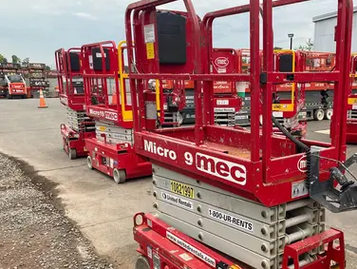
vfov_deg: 37.5
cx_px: 246
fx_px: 392
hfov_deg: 47.9
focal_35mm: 38
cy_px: 171
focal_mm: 4.25
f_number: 1.8
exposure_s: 1/384
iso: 32
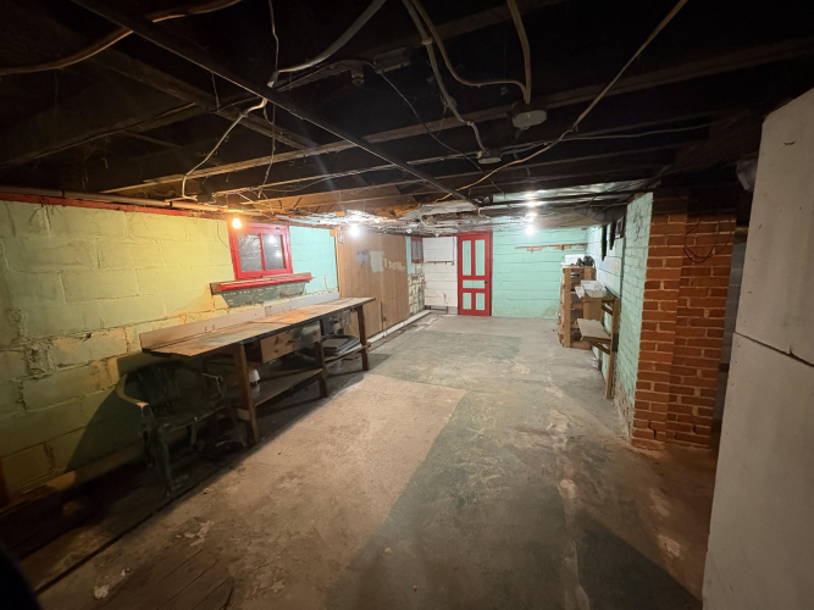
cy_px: 305
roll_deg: +1.2
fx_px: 329
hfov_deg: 102.1
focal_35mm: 14
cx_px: 407
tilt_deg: -8.2
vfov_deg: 85.7
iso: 1000
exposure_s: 1/40
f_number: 2.2
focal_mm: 2.22
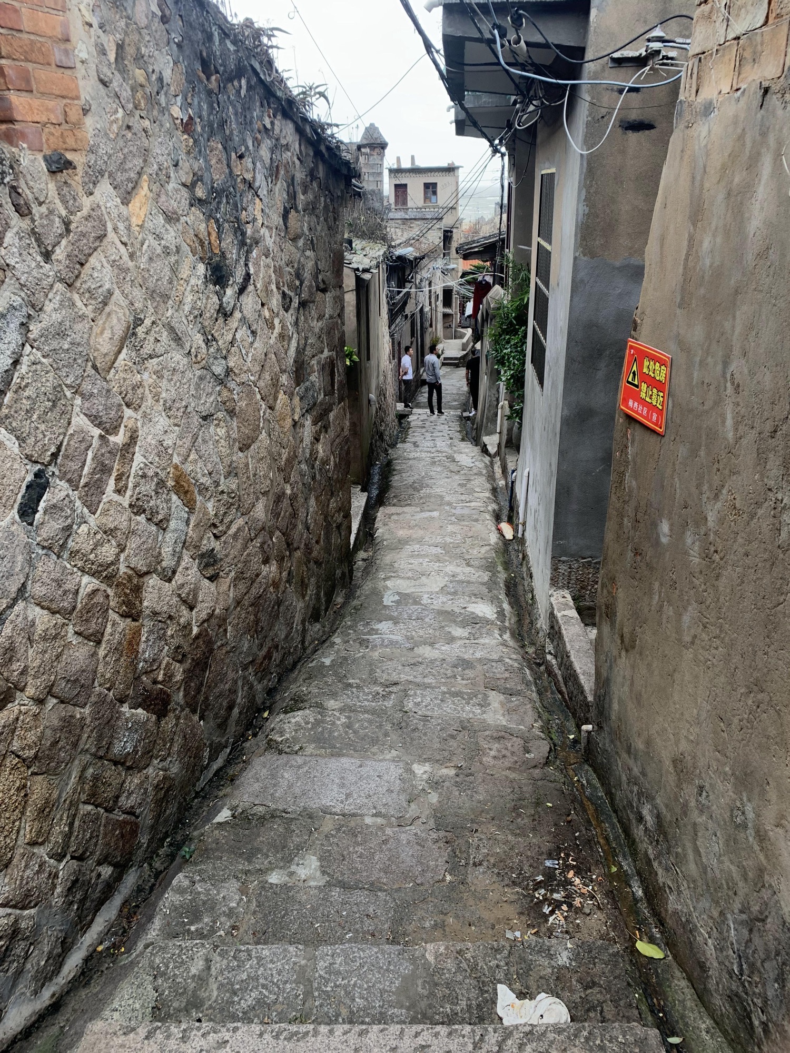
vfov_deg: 67.3
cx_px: 395
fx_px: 791
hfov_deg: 53.1
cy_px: 526
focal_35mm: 26
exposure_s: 1/121
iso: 40
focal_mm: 4.25
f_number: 1.8
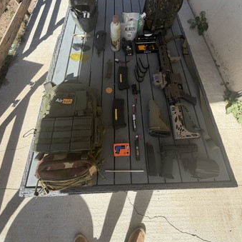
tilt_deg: -62.8
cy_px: 84
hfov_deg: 84.0
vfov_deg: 81.6
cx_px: 120
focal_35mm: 17
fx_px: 134
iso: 40
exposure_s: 1/596
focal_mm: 2.22
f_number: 2.2
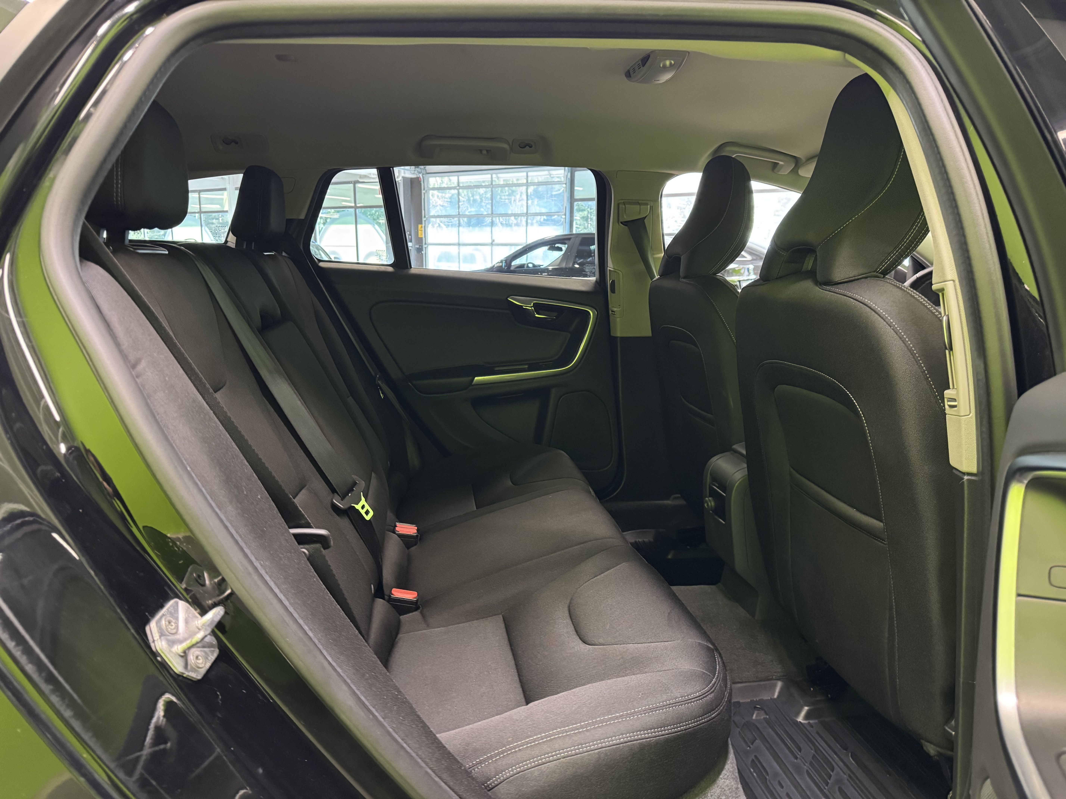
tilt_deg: -11.0
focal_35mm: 24
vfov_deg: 56.8
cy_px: 400
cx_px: 533
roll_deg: +0.2
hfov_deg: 71.6
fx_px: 739
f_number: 1.78
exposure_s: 1/33
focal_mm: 6.76
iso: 640
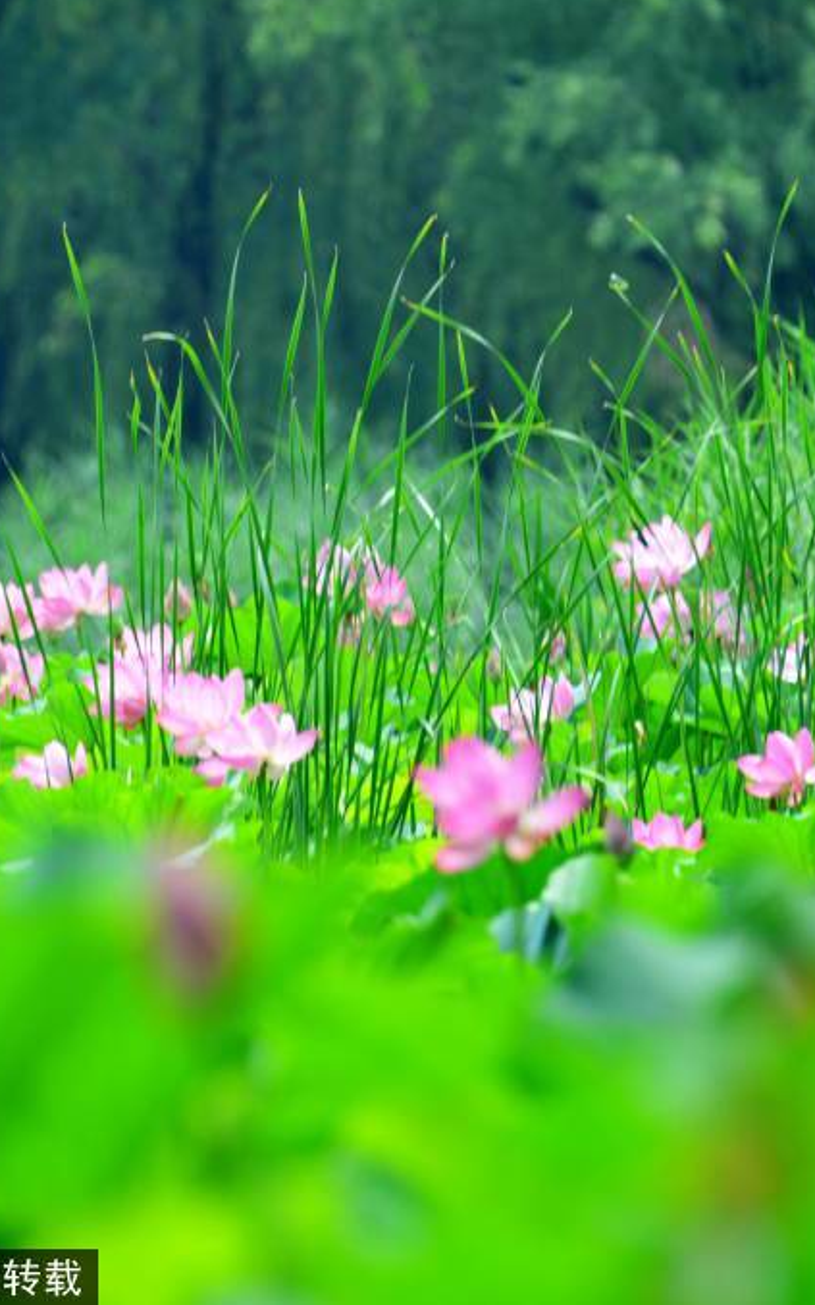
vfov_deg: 3.0
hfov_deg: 1.9
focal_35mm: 694
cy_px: 649
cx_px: 437
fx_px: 24669
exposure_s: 1/200
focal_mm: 450
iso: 160
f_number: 8
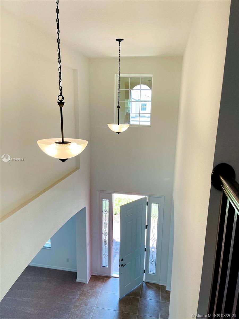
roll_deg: -0.7
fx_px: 239
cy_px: 160
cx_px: 120
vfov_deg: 67.3
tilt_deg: -12.6
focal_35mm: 26
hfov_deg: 53.1
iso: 50
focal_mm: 5.1
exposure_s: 1/120
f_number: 1.6
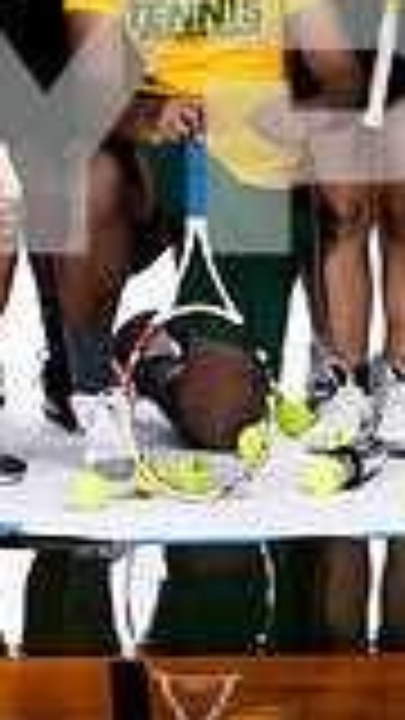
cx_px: 162
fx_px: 3933
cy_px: -198
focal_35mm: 206
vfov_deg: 10.3
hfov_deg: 5.9
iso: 400
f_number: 6.3
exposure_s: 1/250
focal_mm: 70
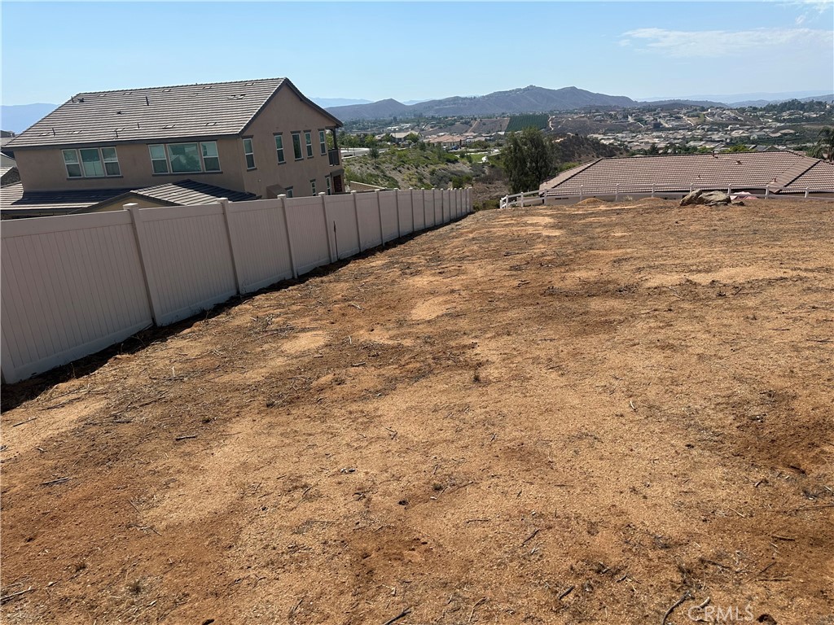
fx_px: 578
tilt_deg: -18.7
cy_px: 312
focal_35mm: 24
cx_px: 417
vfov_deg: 56.8
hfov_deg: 71.6
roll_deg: +3.9
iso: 80
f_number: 1.78
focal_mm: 6.86
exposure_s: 1/5848
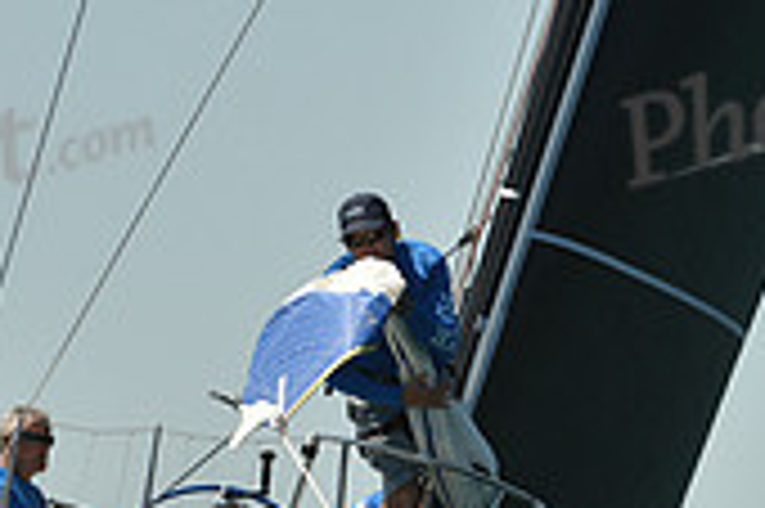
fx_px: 17429
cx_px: 392
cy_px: 366
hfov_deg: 2.5
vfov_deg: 1.7
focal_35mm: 821
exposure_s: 1/1250
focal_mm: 240
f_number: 7.1
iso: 250
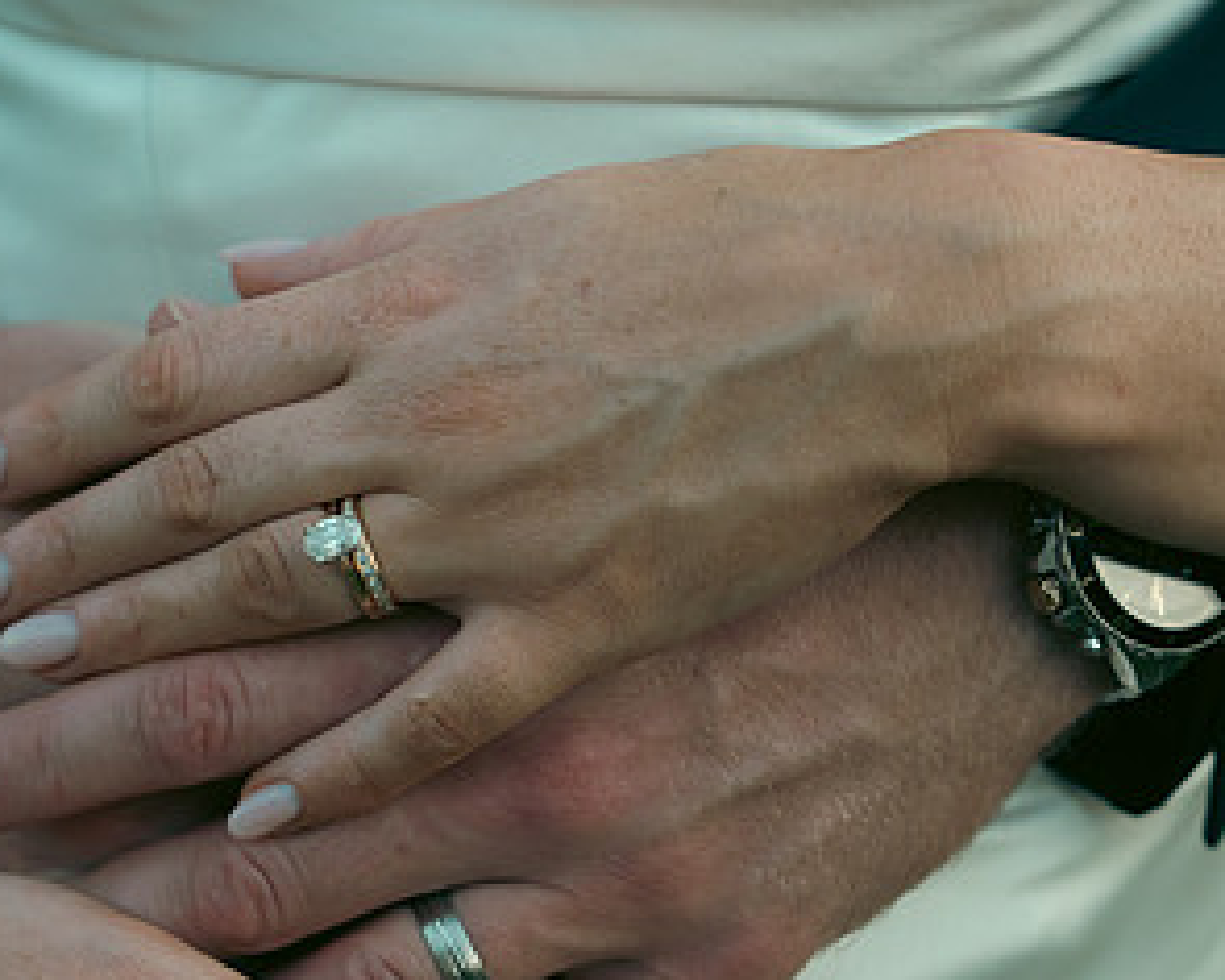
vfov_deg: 11.9
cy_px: 791
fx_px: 4677
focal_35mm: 129
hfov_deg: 14.9
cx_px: 316
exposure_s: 1/250
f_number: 3.5
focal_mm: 70
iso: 500
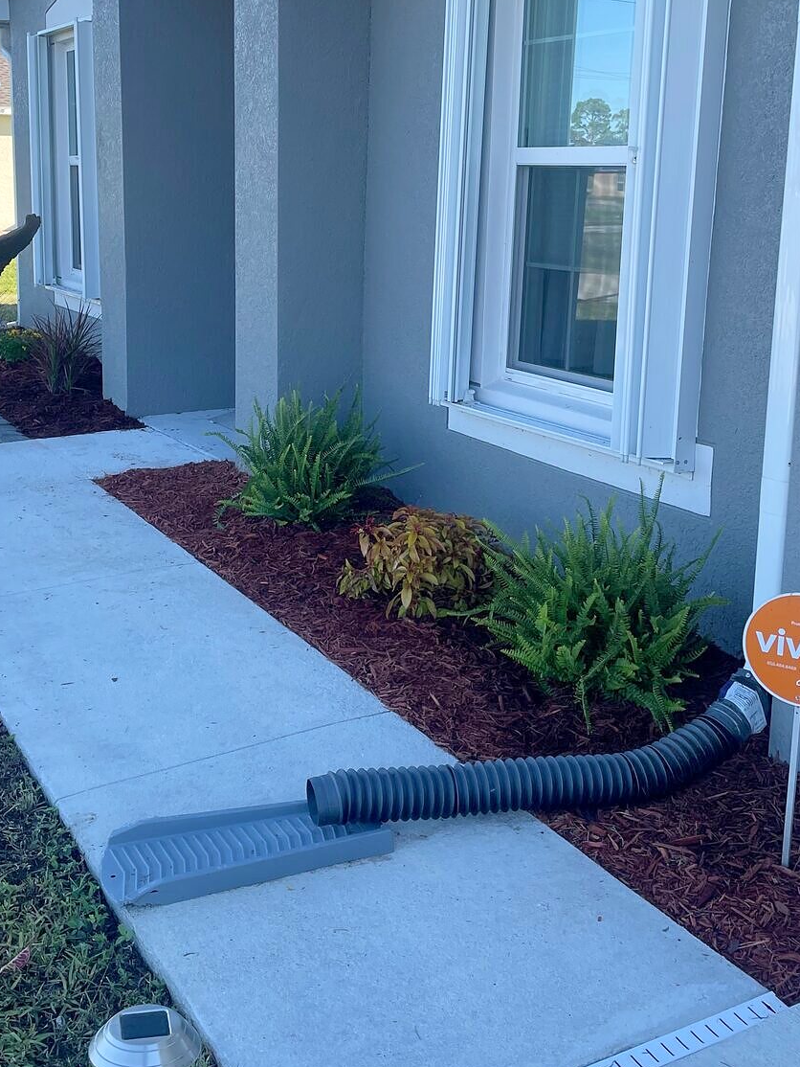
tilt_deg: -11.2
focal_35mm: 42
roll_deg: -0.2
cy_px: 424
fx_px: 1294
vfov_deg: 44.5
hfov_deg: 34.2
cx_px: 316
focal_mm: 4.2
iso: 32
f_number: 1.6
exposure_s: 1/725
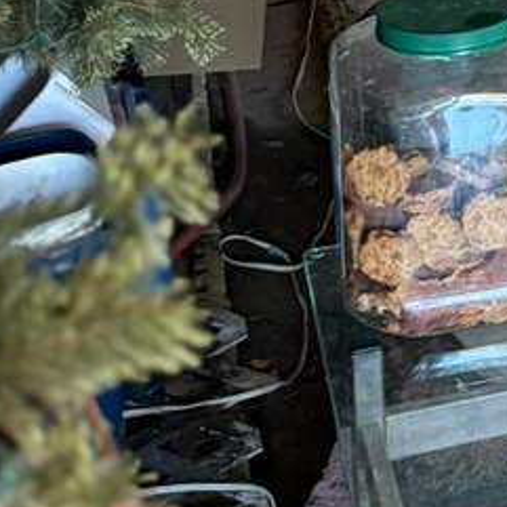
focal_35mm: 135
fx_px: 2237
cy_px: -616
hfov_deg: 12.0
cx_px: 890
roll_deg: +2.4
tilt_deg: -7.1
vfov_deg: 11.3
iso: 320
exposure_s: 1/60
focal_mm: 6.76
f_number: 1.78
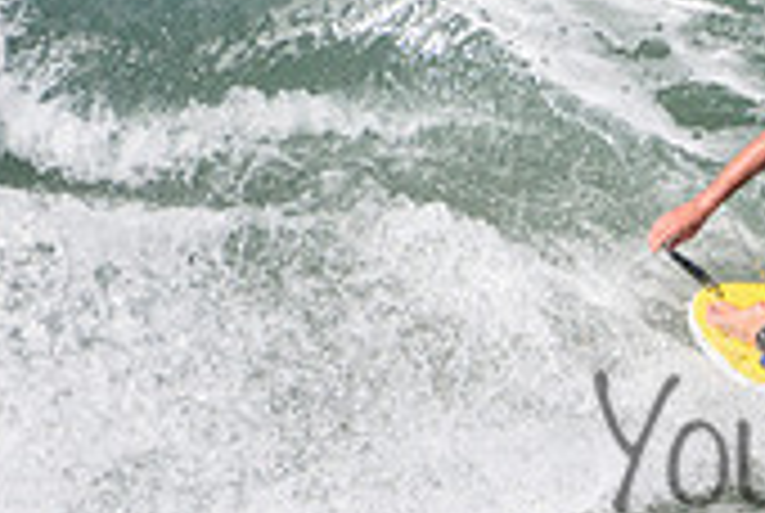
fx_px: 54431
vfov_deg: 0.5
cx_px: 1058
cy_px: 403
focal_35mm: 2557
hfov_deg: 0.8
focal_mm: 500
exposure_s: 1/4000
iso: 560
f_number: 5.6
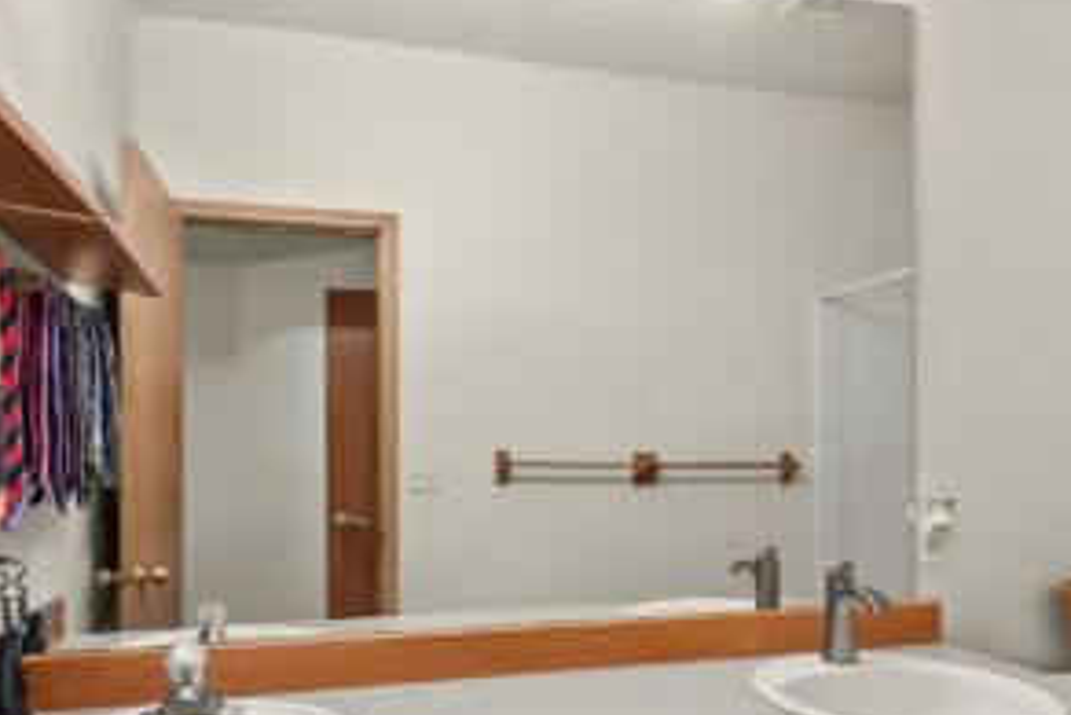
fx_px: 774
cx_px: 521
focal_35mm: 26
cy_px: 464
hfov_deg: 69.4
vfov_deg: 48.9
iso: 1000
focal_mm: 19
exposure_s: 1/10
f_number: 7.1
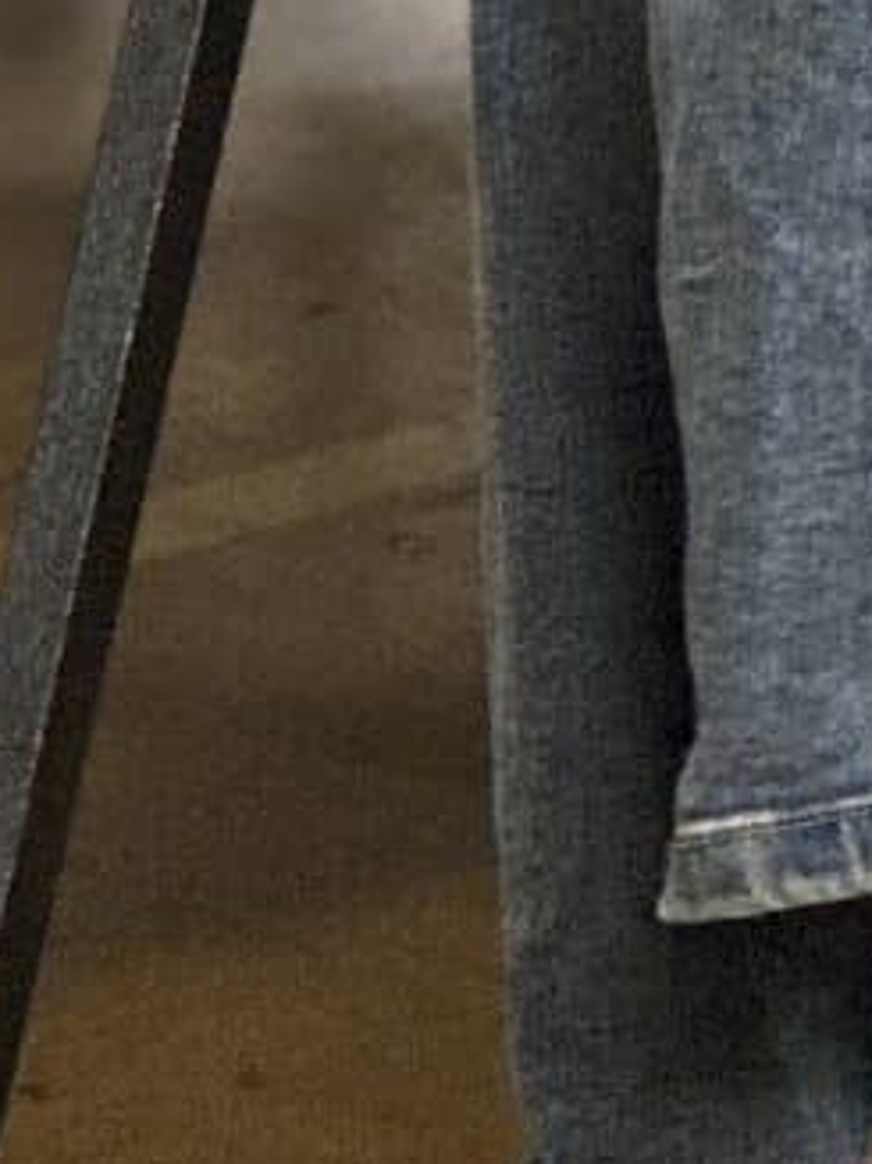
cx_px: 1776
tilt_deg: -8.3
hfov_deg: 2.5
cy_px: -2175
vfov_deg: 3.2
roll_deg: -1.4
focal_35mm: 603
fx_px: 20267
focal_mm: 9
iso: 160
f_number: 2.8
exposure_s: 1/33
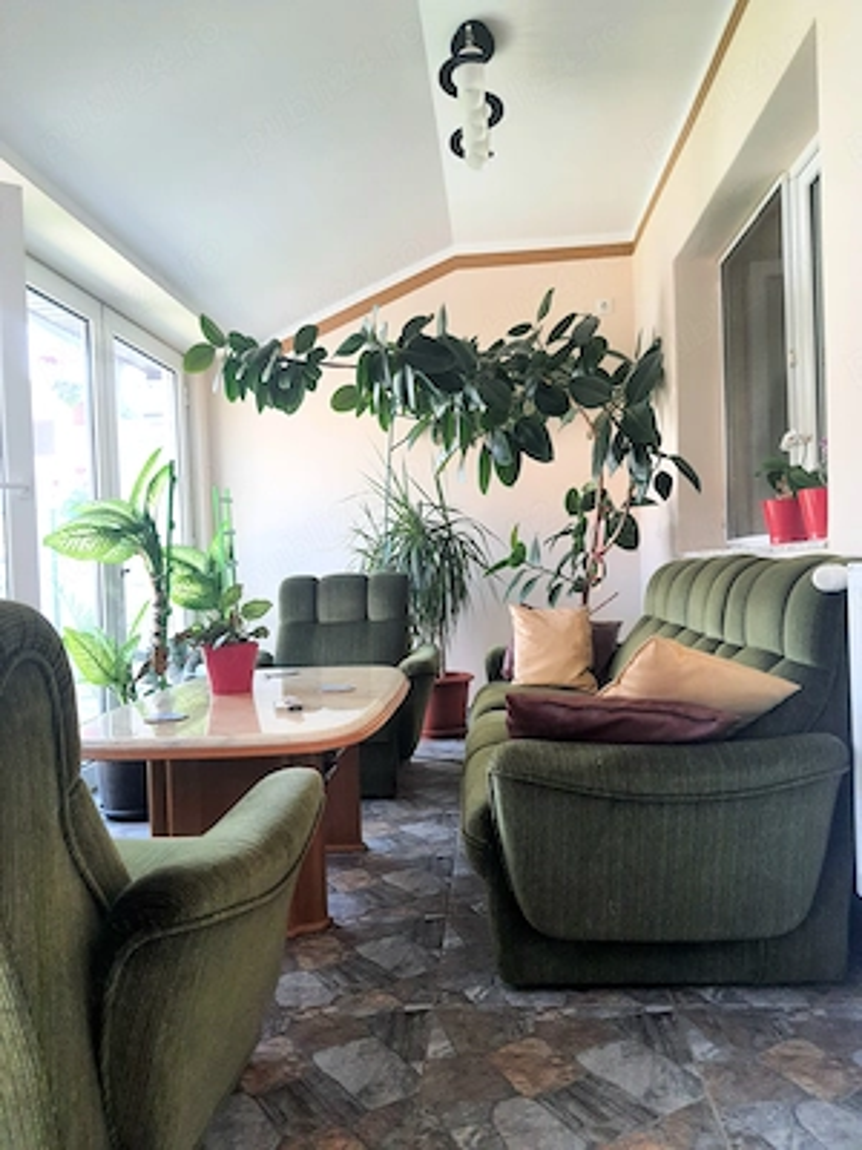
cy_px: 575
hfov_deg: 53.1
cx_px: 431
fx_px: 863
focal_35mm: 26
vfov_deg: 67.3
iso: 80
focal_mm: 4.32
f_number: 1.7
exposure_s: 1/100
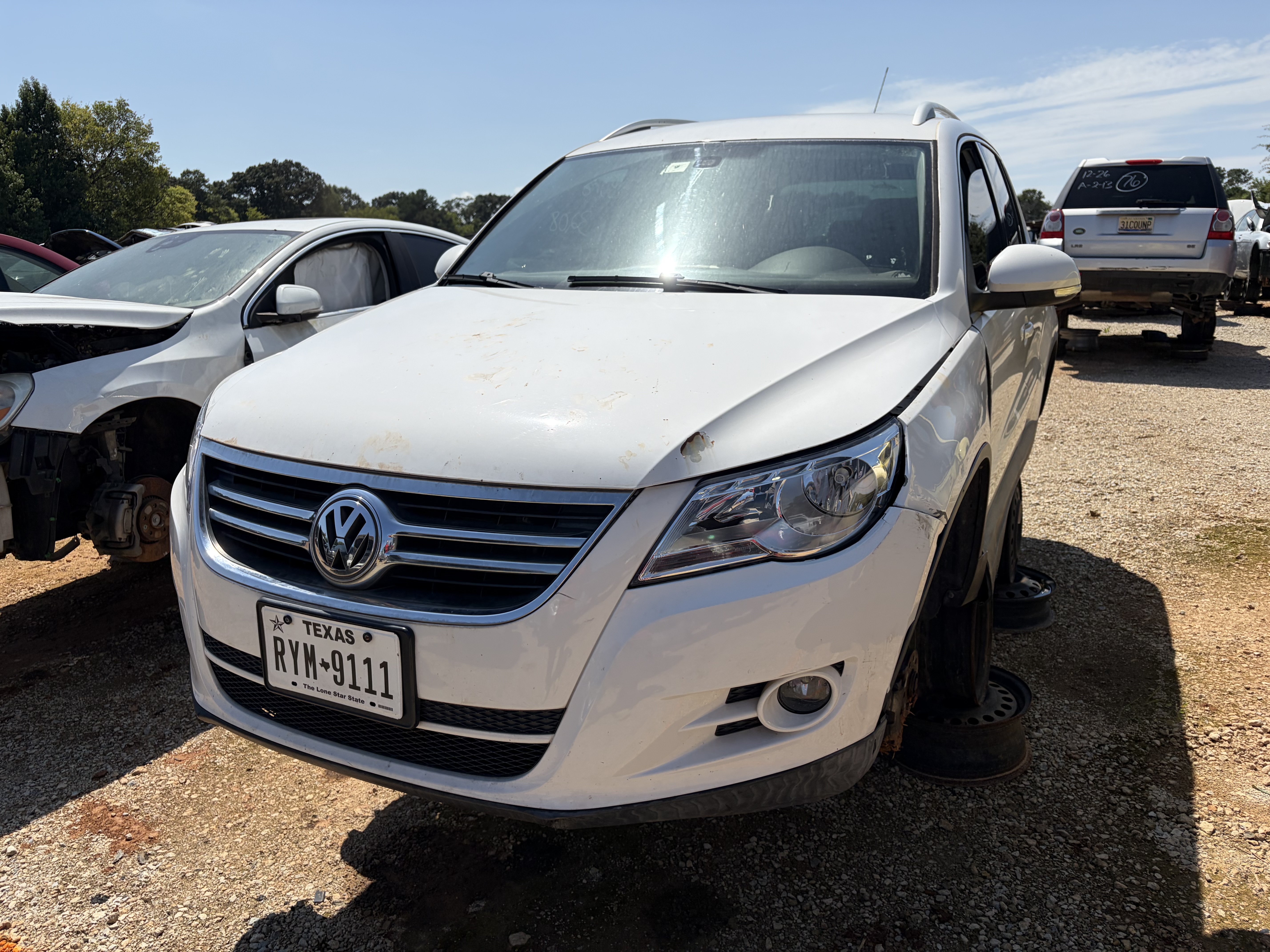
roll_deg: +2.0
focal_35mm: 26
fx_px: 954
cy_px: 476
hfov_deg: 67.3
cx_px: 635
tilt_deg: -10.4
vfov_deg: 53.1
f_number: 1.6
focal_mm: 5.96
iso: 50
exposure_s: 1/6329
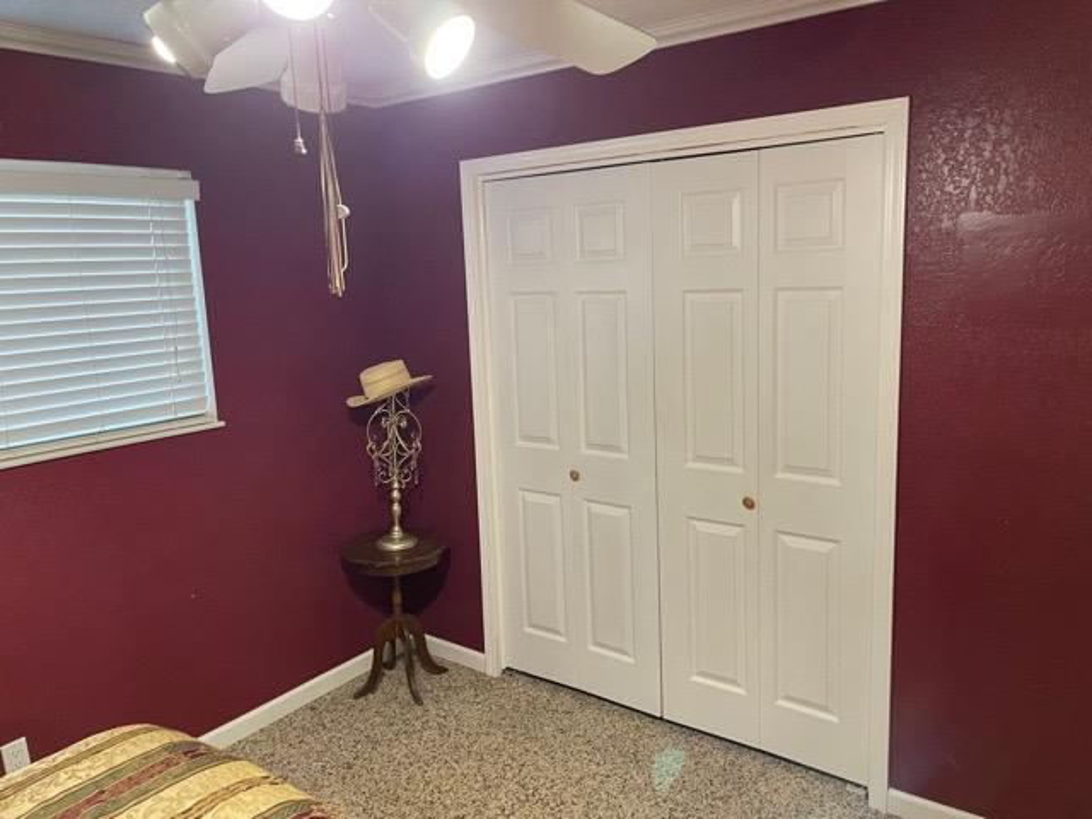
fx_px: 820
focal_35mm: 26
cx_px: 546
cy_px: 410
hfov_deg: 67.3
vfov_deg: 53.1
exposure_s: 1/60
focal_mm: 5.1
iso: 400
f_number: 1.6
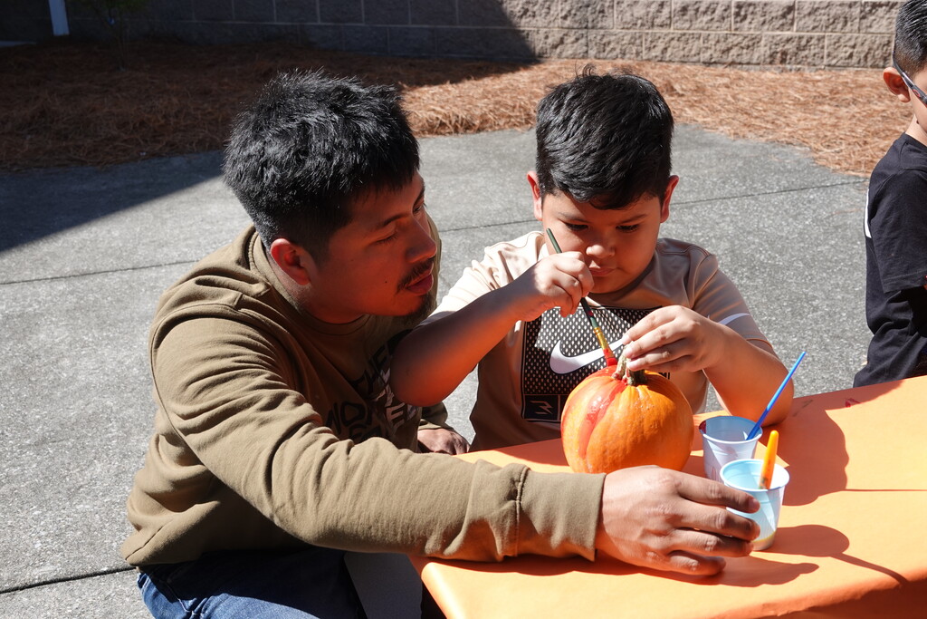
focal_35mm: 46
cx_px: 464
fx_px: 1185
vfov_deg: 29.3
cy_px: 310
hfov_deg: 42.7
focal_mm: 16.92
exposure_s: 1/400
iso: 100
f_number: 4
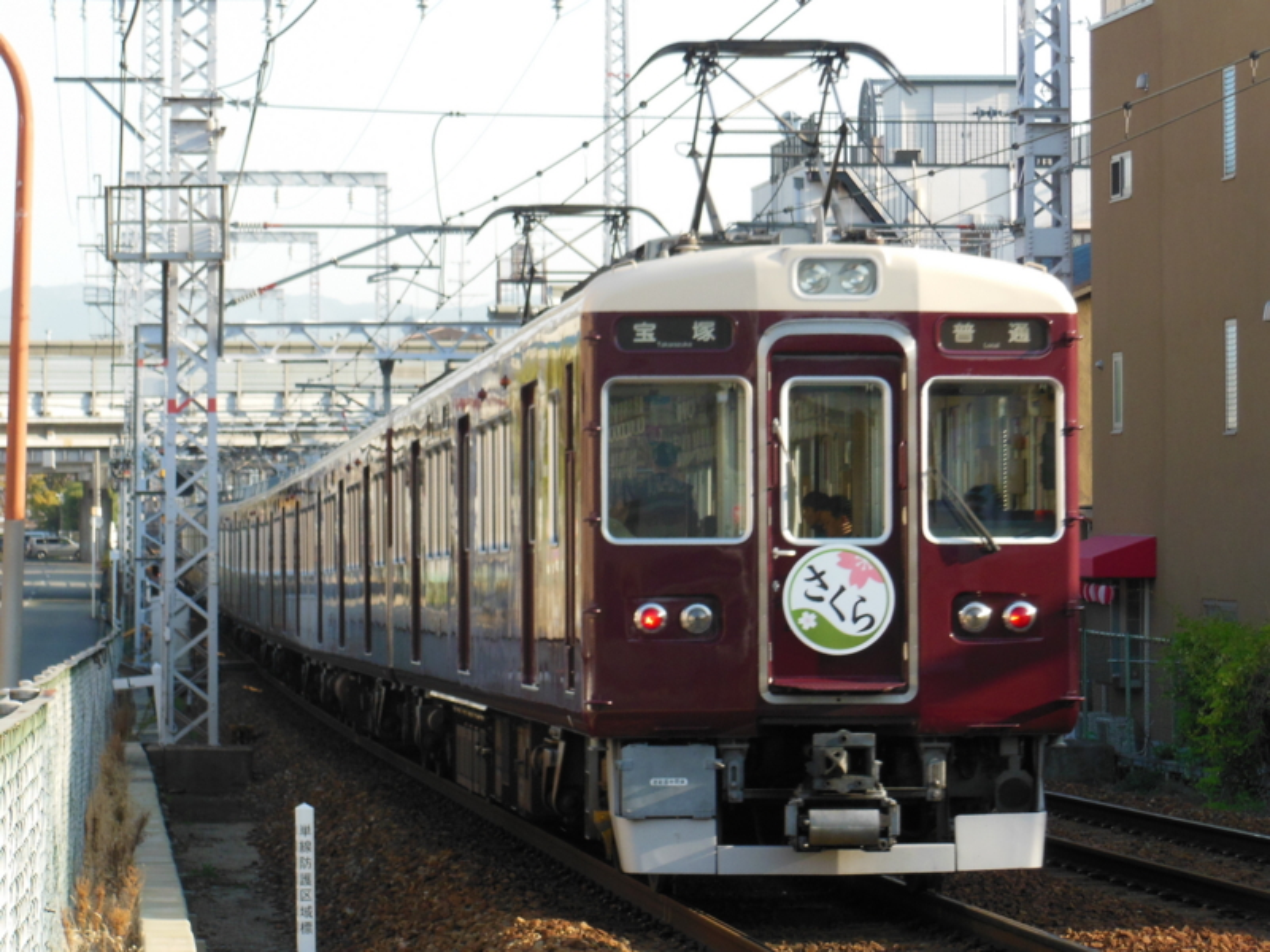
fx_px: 5246
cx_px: 635
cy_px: 476
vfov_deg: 10.4
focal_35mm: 143
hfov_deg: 13.8
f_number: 5.8
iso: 250
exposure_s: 1/250
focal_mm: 25.5
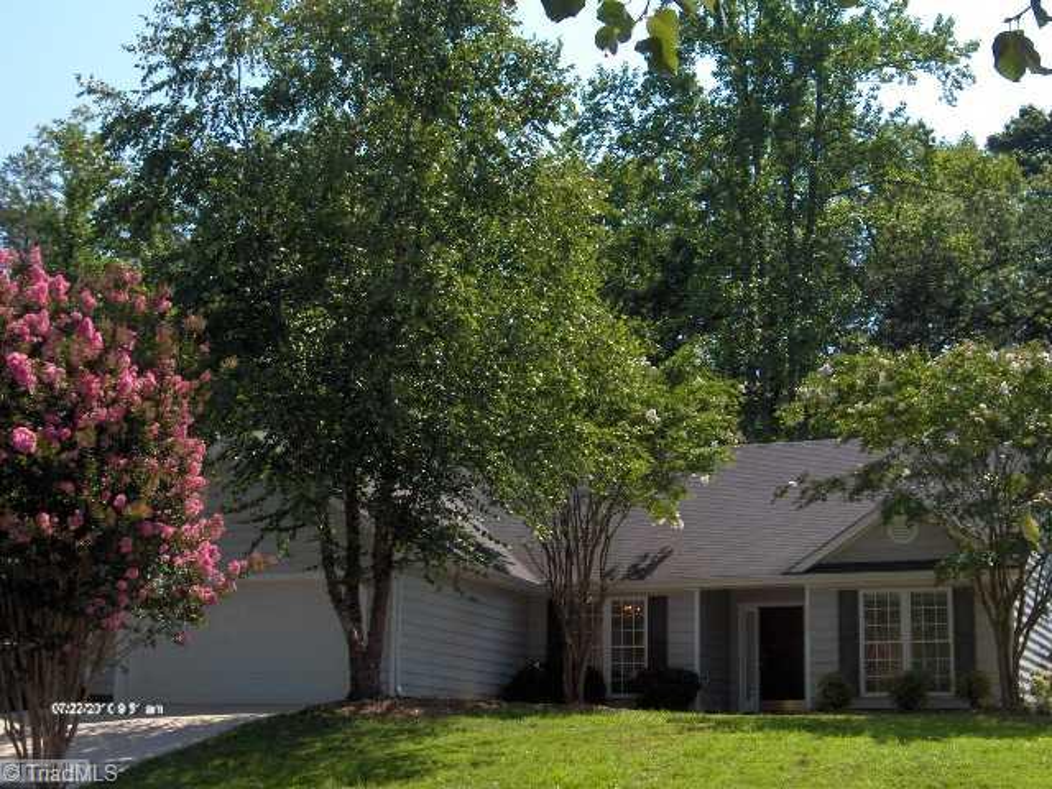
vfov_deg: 26.6
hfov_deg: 34.9
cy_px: 394
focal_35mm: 55
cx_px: 526
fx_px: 1671
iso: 100
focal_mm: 11.4
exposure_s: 1/211
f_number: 5.4
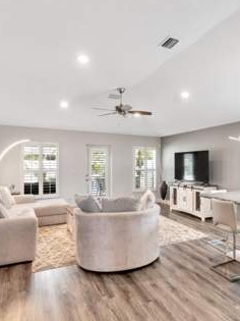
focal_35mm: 22
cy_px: 159
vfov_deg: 76.4
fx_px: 204
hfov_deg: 59.3
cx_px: 165
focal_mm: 10
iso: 320
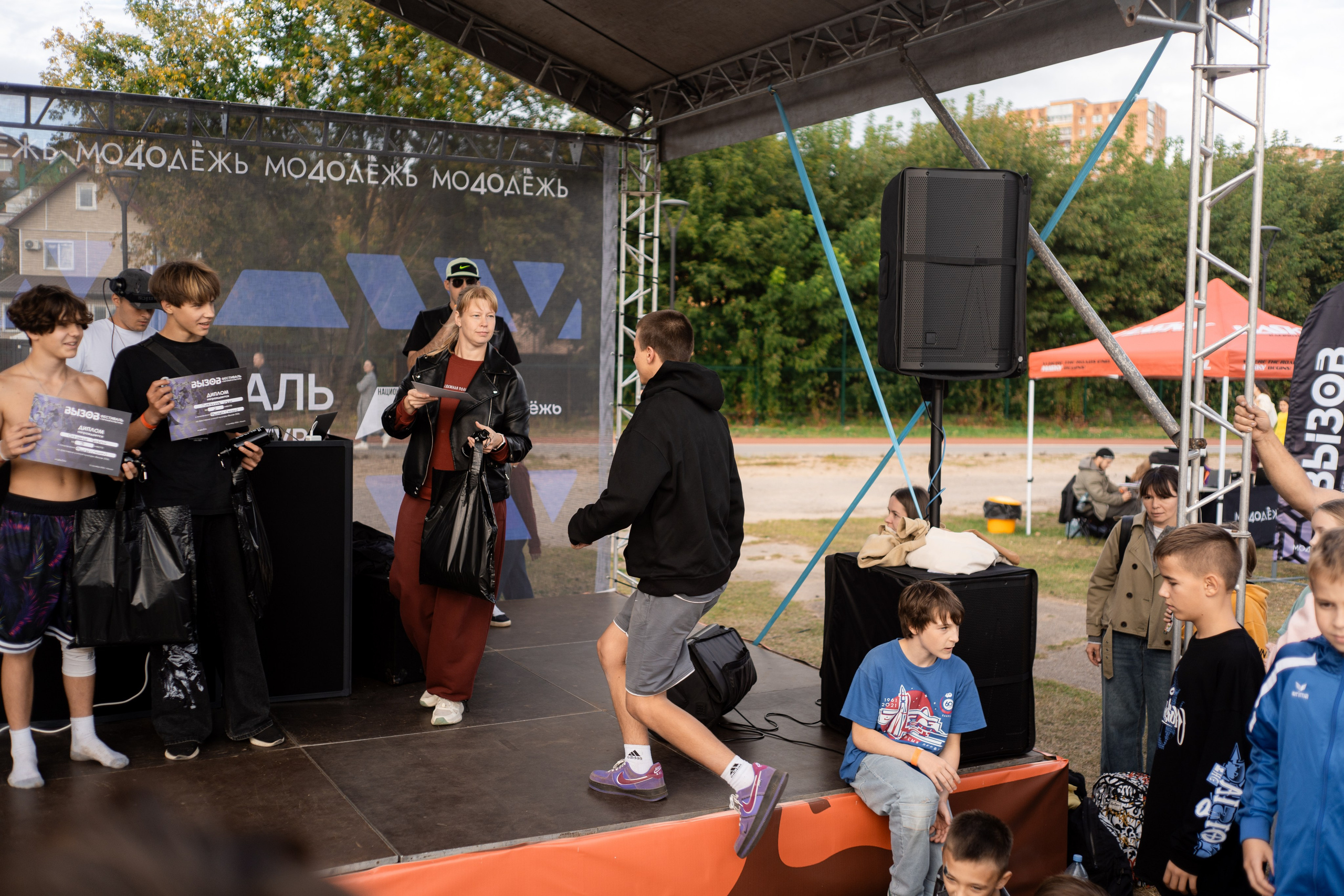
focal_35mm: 35
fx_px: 1307
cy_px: 448
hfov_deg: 54.4
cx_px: 672
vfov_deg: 37.9
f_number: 2.2
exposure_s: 1/800
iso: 100
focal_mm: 35
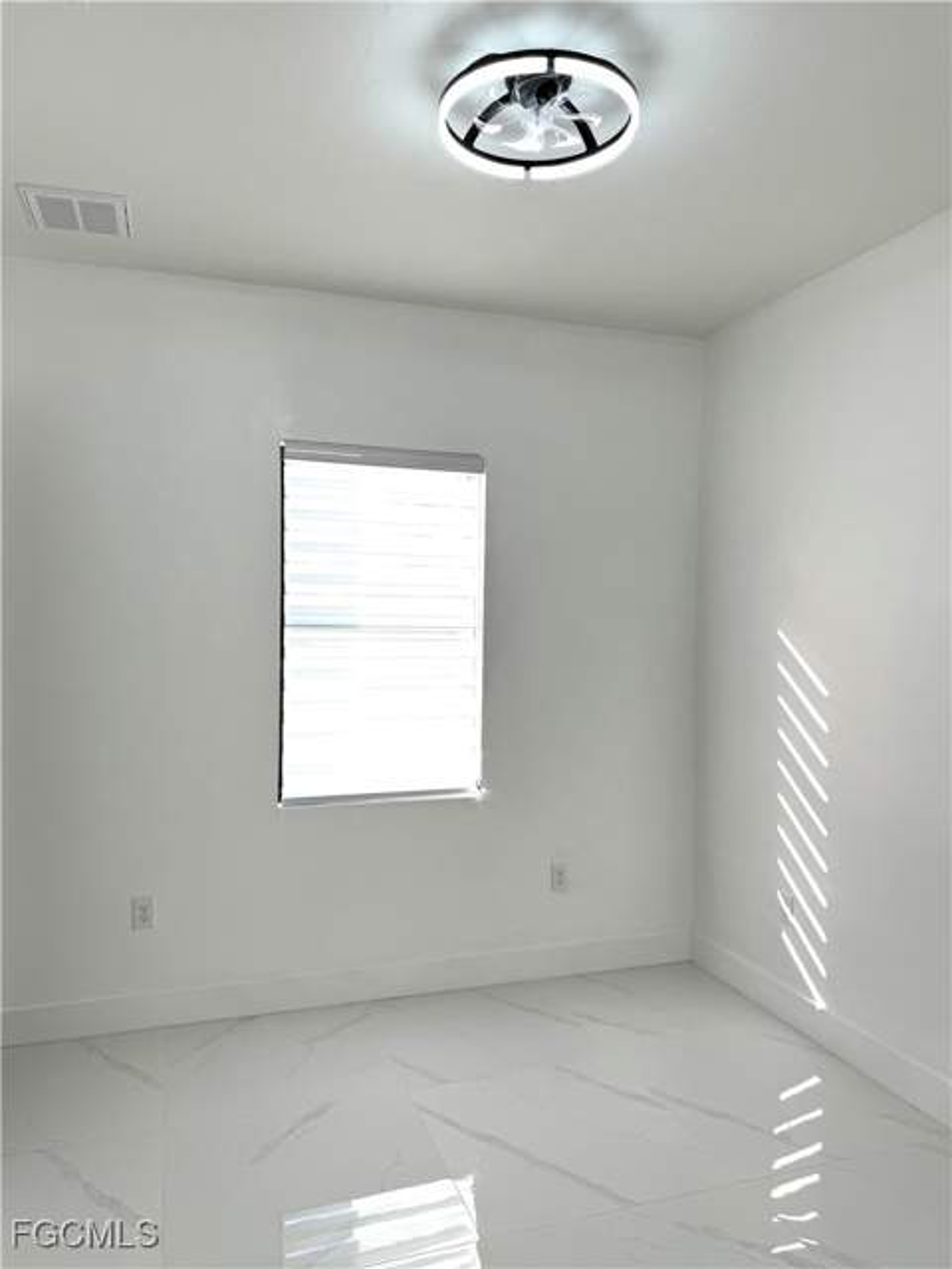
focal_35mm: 24
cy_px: 634
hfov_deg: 56.8
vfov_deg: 71.6
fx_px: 880
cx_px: 476
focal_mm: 6.76
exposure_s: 1/397
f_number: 1.78
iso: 80
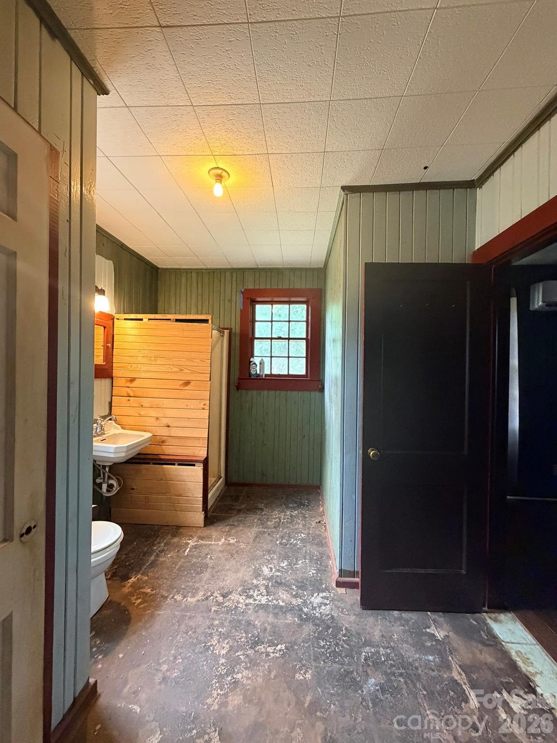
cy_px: 372
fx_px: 300
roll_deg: -1.1
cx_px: 278
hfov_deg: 85.7
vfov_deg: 102.1
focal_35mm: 14
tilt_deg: +0.0
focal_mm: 2.22
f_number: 2.2
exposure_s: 1/60
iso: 800
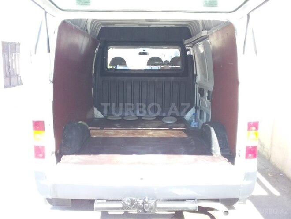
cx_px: 146
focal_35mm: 31
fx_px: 261
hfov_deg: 58.4
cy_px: 110
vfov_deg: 45.4
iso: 40
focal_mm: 3.3
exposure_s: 1/172
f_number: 2.2
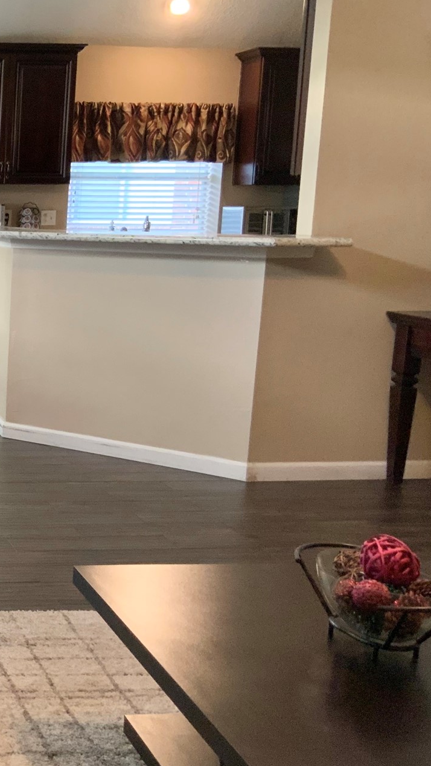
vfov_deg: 40.6
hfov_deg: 20.6
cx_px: -182
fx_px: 1036
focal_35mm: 51
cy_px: 384
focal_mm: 3
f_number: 1.8
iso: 200
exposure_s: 1/60
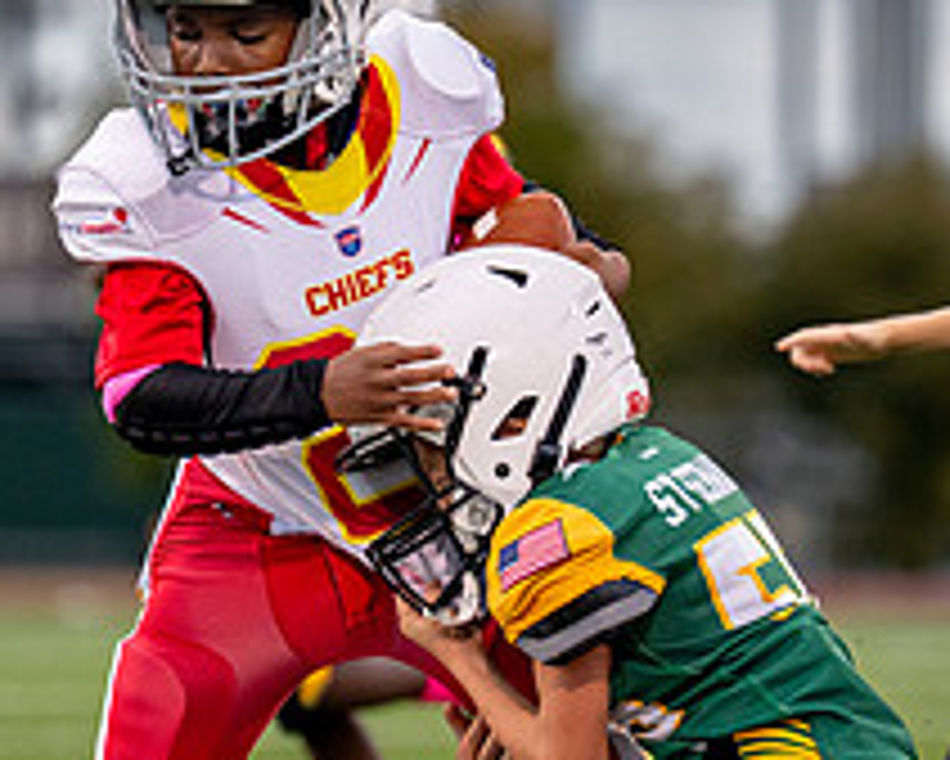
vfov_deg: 2.6
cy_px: 323
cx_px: 505
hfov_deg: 3.3
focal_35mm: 589
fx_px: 16568
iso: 800
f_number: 2.8
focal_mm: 175
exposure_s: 1/1250
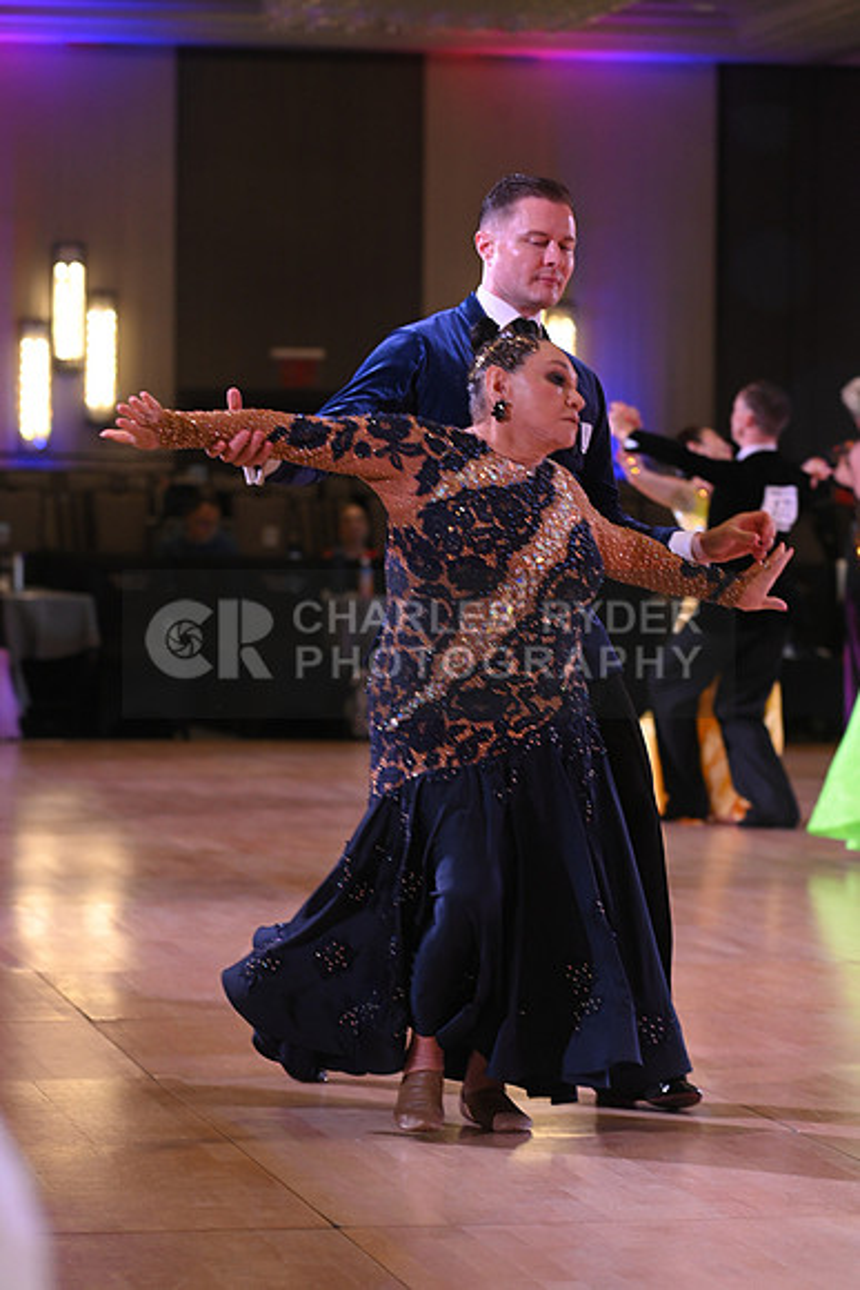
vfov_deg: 16.8
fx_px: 4369
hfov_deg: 11.2
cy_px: 645
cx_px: 430
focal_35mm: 122
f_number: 5
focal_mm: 122
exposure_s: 1/250
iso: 2000
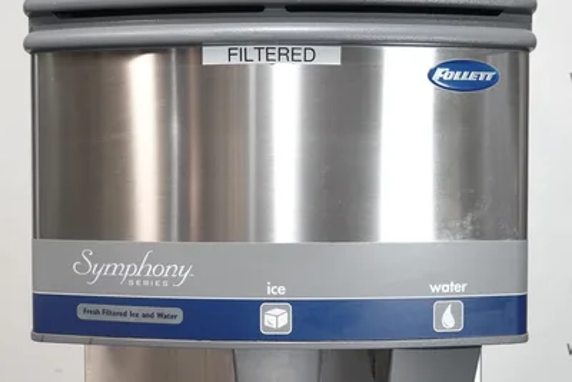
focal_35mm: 36
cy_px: 191
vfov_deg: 36.9
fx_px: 572
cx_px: 286
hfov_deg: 53.1
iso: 1000
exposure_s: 1/40
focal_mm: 13.29
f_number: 3.5
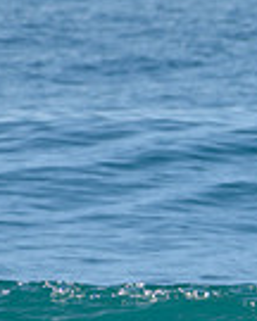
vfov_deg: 0.8
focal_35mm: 2478
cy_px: 319
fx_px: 23560
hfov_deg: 0.6
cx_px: 548
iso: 220
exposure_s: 1/2000
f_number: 5.6
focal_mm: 500
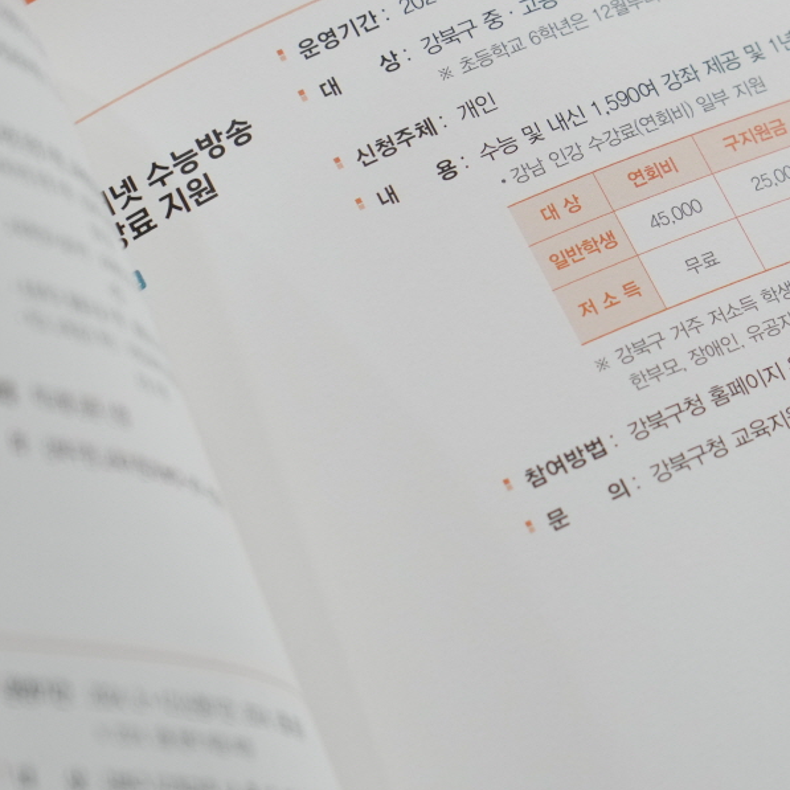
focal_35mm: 269
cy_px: 396
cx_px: 531
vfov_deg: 6.5
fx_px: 6946
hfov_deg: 6.5
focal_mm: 105
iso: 1000
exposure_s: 1/160
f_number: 4.5
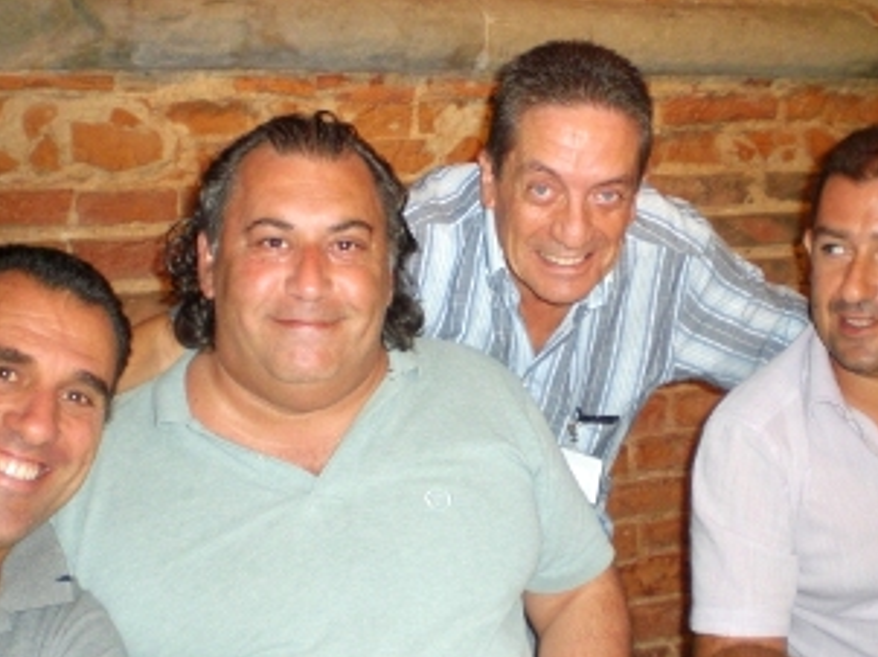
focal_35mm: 50
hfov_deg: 38.2
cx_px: 493
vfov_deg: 29.0
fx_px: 1267
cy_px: 267
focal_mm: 6.3
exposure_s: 1/60
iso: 200
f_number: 3.1
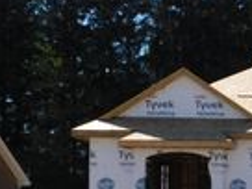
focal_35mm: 110
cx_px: 458
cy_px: 184
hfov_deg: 15.3
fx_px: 801
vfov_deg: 13.3
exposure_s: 1/500
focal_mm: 5.3
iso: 125
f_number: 6.4
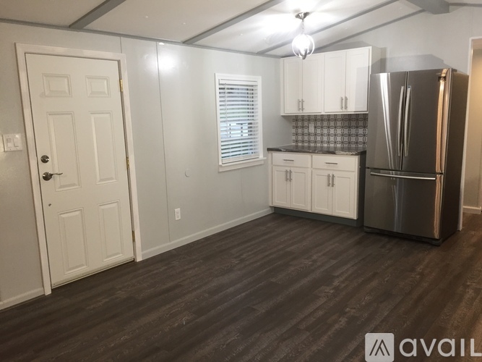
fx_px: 404
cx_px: 241
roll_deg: +1.9
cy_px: 181
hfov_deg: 61.7
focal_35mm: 29
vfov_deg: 48.2
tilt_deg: -8.8
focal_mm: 4.15
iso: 50
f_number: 2.2
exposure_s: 1/30
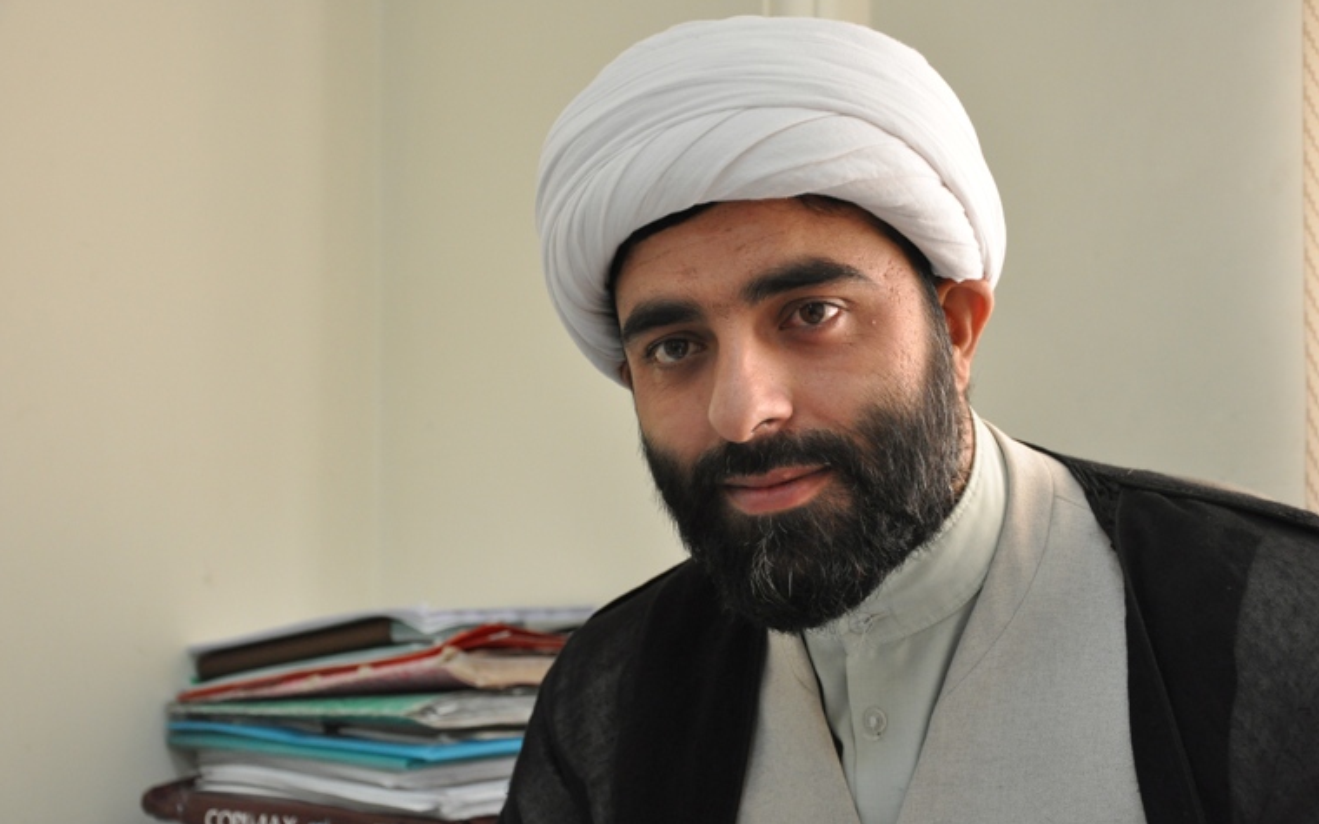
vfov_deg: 18.7
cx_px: 664
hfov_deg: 29.6
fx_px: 2498
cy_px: 409
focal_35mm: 70
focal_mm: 45
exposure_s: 1/80
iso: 1000
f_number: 5
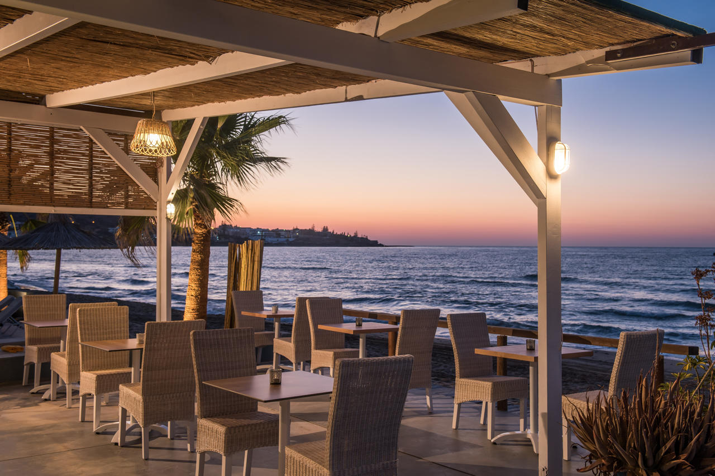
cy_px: 238
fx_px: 755
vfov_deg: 35.0
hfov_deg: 50.7
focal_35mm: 38
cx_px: 358
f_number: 5.6
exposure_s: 1/10
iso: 250
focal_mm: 38
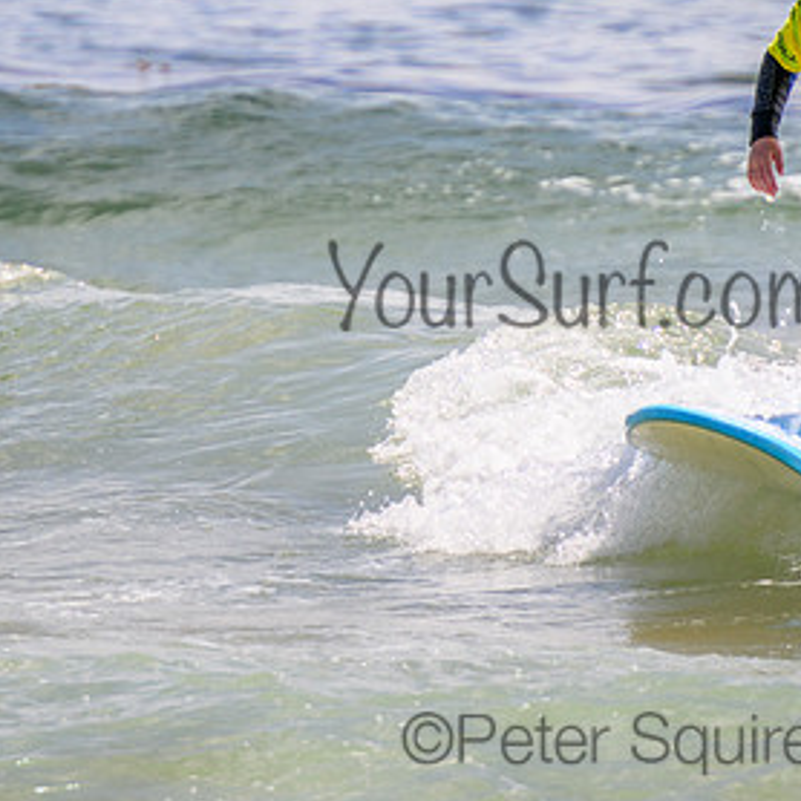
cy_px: 93
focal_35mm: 976
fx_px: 25551
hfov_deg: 1.8
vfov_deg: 1.8
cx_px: 478
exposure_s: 1/2000
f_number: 5.6
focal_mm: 400
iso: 280
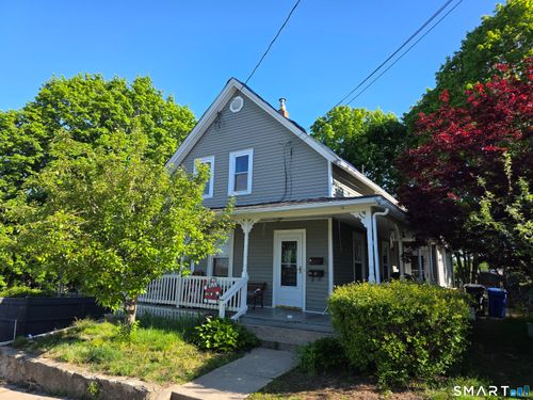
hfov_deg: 73.9
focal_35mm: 23
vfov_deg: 58.9
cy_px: 200
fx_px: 354
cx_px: 266
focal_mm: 6.3
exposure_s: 1/1580
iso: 80
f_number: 1.7
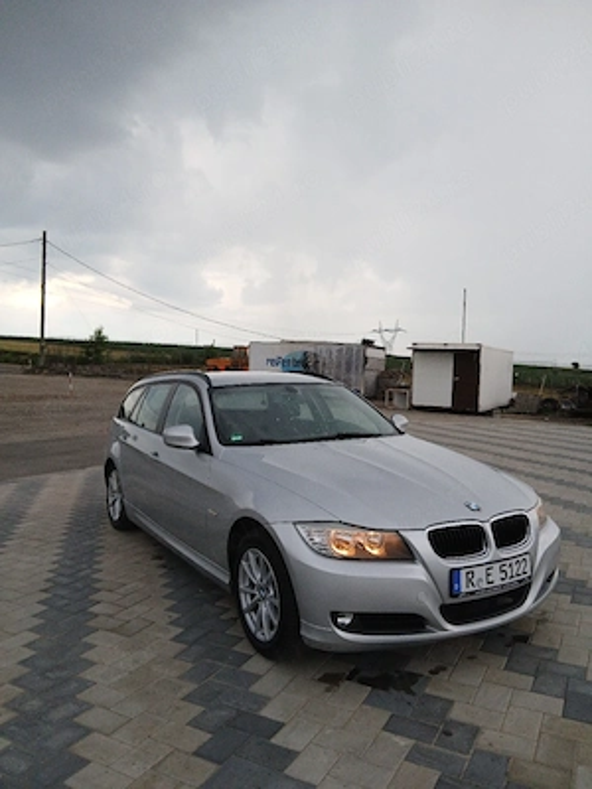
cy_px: 394
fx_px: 593
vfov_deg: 67.3
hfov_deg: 53.1
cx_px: 296
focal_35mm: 26
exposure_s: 1/50.3
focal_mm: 3.98
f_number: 1.8
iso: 200
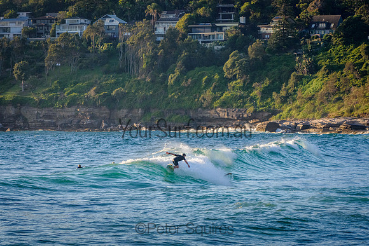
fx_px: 2425
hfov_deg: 8.7
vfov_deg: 5.8
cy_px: 123
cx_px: 184
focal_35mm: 237
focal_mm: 155
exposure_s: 1/2000
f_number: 5.6
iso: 800
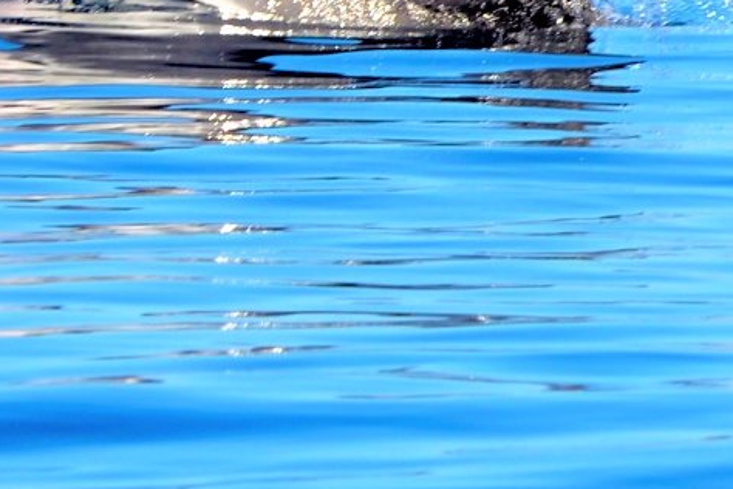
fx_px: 11951
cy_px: -290
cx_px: 416
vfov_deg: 2.3
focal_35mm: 587
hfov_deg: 3.5
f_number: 7.1
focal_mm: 145
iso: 200
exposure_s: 1/800
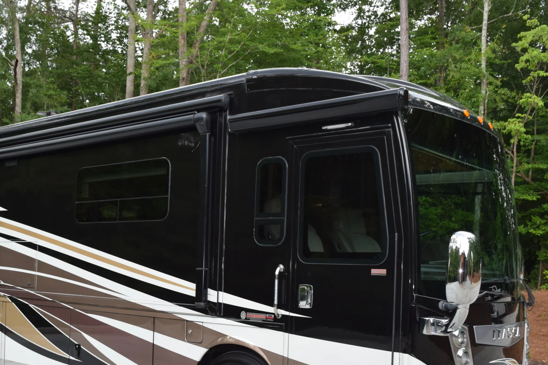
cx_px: 166
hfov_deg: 42.8
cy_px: 260
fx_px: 685
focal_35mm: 45
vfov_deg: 29.5
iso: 720
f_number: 5.6
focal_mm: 20
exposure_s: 1/125
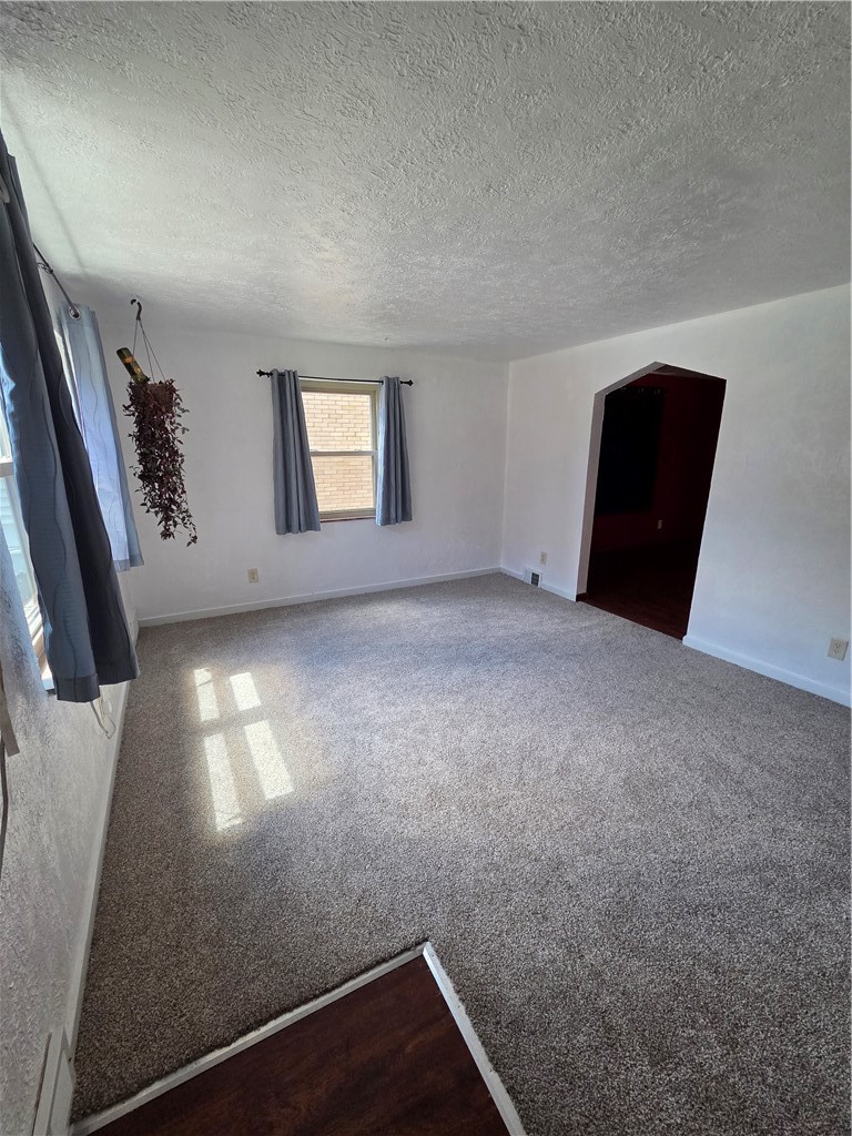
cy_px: 568
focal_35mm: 13
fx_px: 427
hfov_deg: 89.9
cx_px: 426
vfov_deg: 106.2
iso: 200
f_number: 2.2
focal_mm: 2.2
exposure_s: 1/120
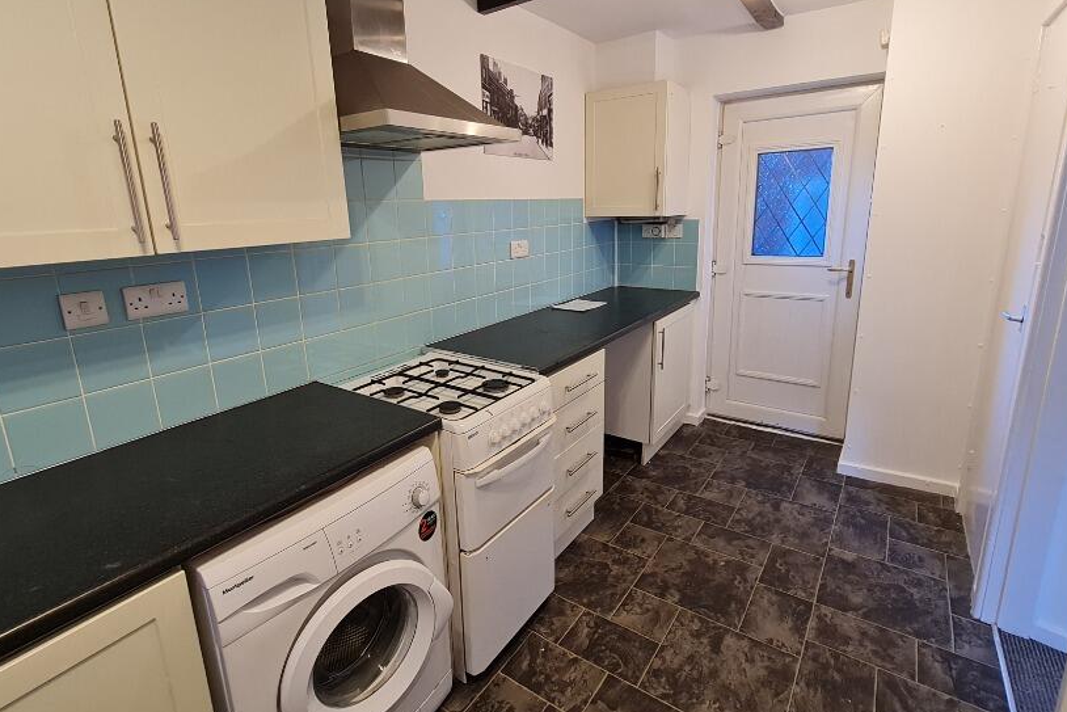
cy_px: 323
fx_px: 504
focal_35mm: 17
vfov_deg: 70.3
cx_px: 516
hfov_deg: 93.2
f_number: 2.2
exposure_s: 1/50
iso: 160
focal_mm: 1.74
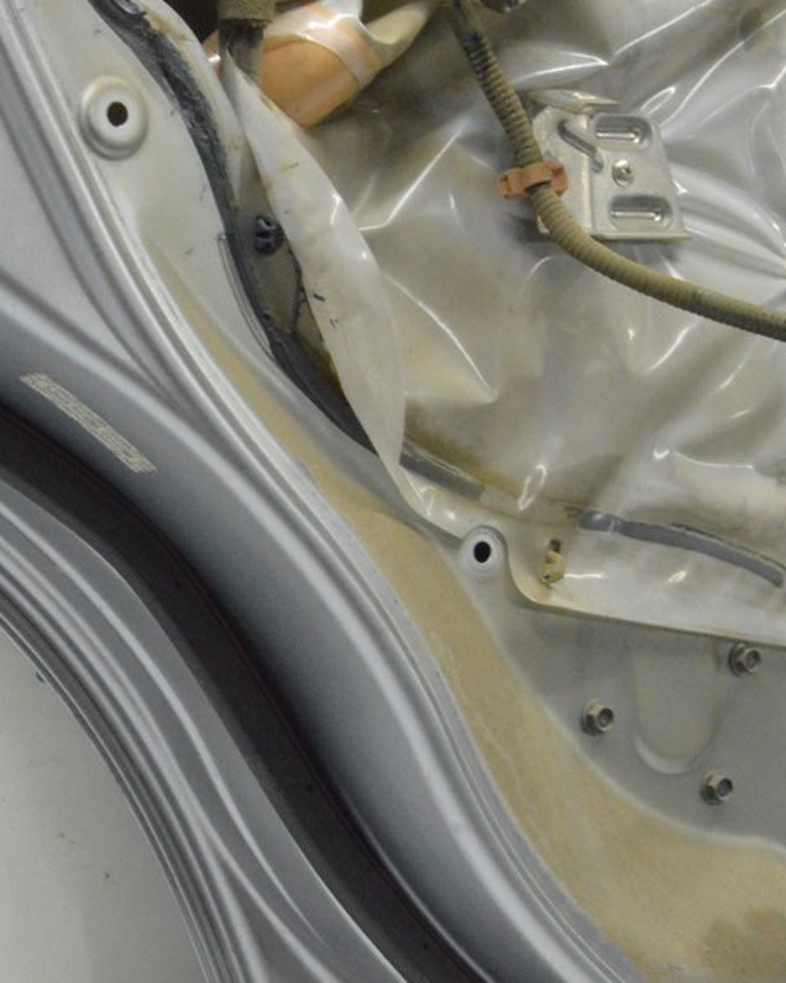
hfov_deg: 22.9
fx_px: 1861
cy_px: 460
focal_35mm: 64
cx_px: 5
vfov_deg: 29.6
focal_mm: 26
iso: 6400
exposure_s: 1/15
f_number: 20
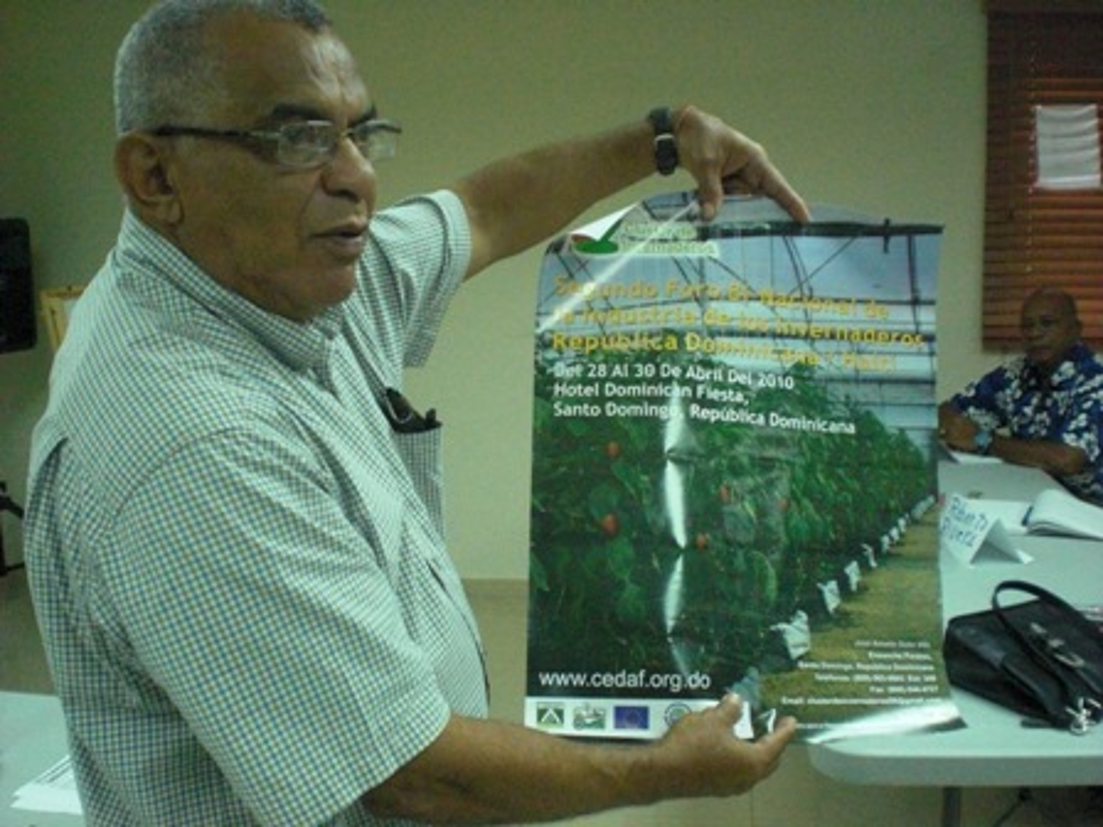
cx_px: 552
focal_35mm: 38
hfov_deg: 49.0
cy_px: 414
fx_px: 1211
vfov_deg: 37.7
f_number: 3.1
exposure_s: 1/125
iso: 800
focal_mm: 6.3
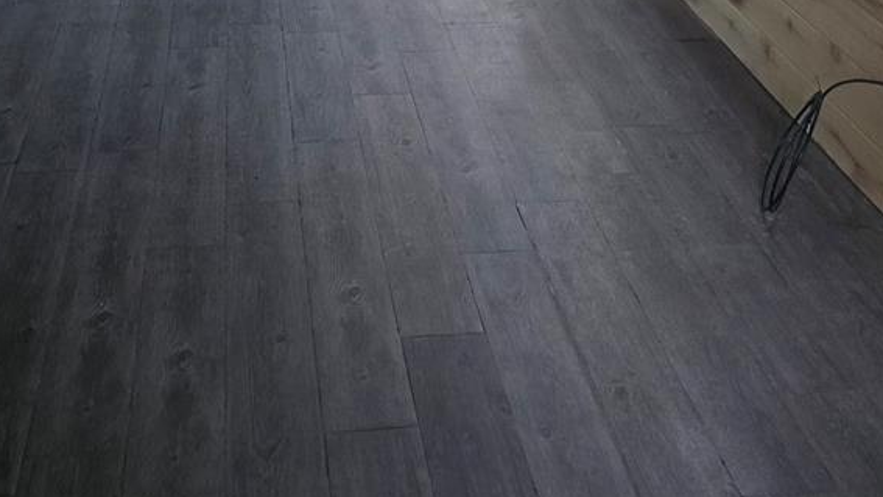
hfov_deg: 39.1
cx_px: 406
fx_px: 1241
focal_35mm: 53
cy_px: -343
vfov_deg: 18.6
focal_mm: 6.3
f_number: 1.7
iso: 640
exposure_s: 1/120
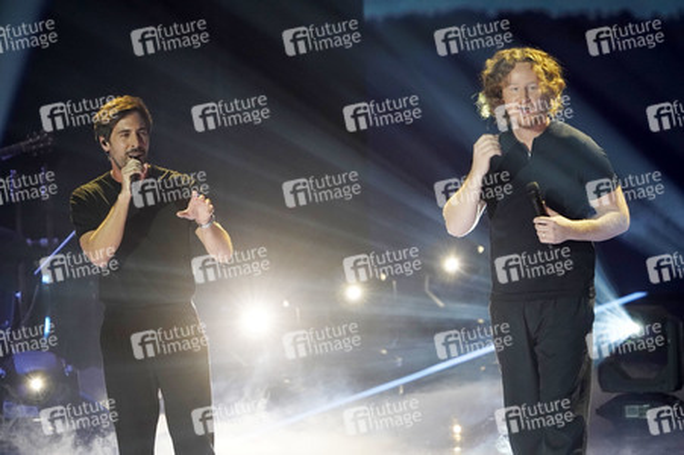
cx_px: 342
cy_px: 228
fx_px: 7196
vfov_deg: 3.6
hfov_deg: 5.4
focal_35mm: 379
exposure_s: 1/200
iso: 5000
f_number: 6.3
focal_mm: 379
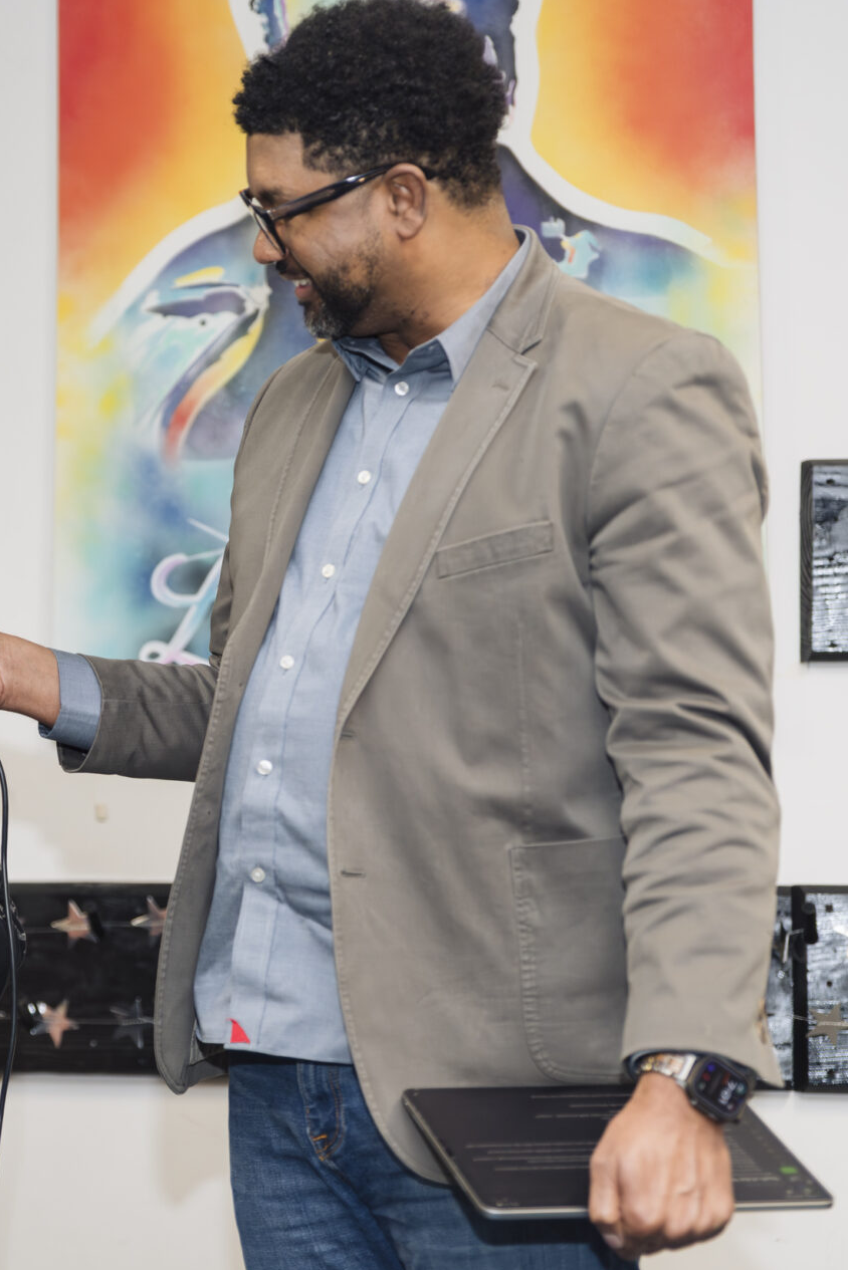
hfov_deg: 15.3
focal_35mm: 88
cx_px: 13
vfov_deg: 23.1
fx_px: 3107
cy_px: 640
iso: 1000
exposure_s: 1/200
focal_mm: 58
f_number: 2.8
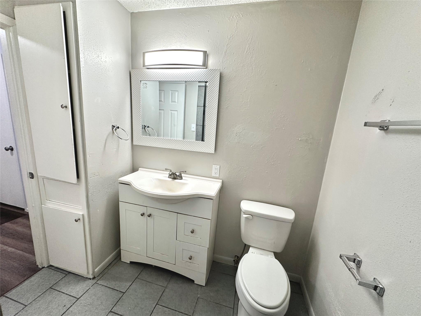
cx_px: 210
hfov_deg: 102.1
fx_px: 170
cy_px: 158
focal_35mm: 14
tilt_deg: -10.4
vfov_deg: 85.7
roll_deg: -4.2
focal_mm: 2.22
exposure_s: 1/120
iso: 250
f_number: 2.2
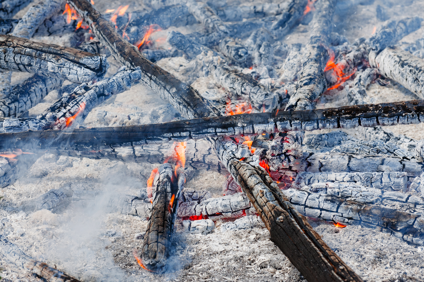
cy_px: 141
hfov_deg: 11.0
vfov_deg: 7.3
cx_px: 212
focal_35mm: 188
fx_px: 2206
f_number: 9
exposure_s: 1/200
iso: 250
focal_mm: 125
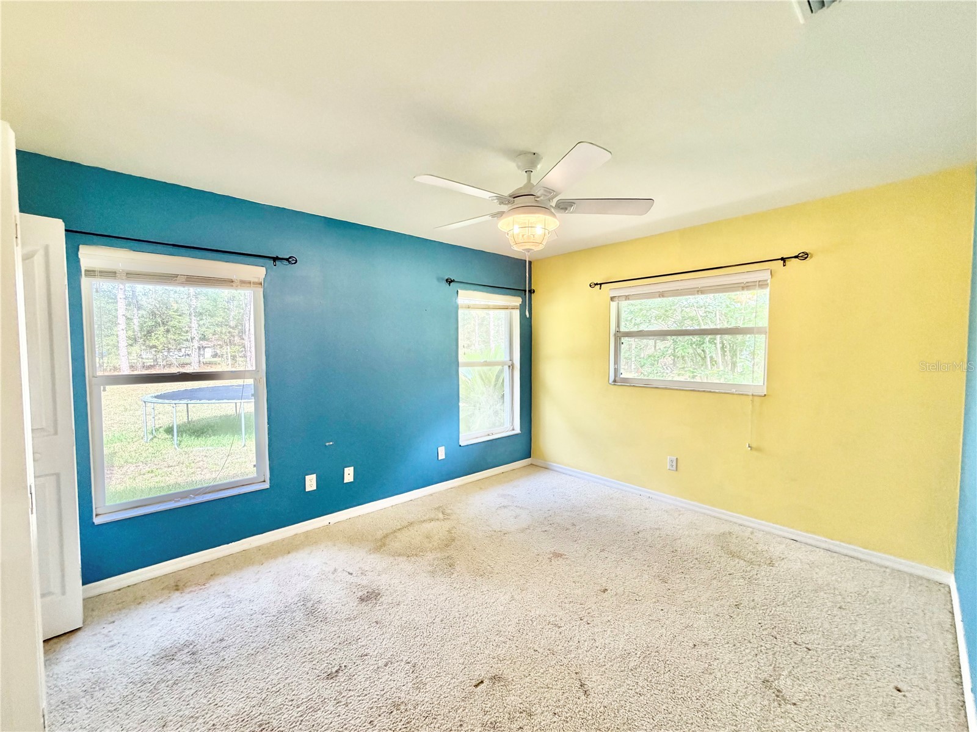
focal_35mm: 14
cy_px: 366
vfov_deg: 85.7
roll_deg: +0.8
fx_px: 395
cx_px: 488
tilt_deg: -3.7
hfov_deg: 102.1
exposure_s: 1/120
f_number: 2.2
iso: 250
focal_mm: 2.22
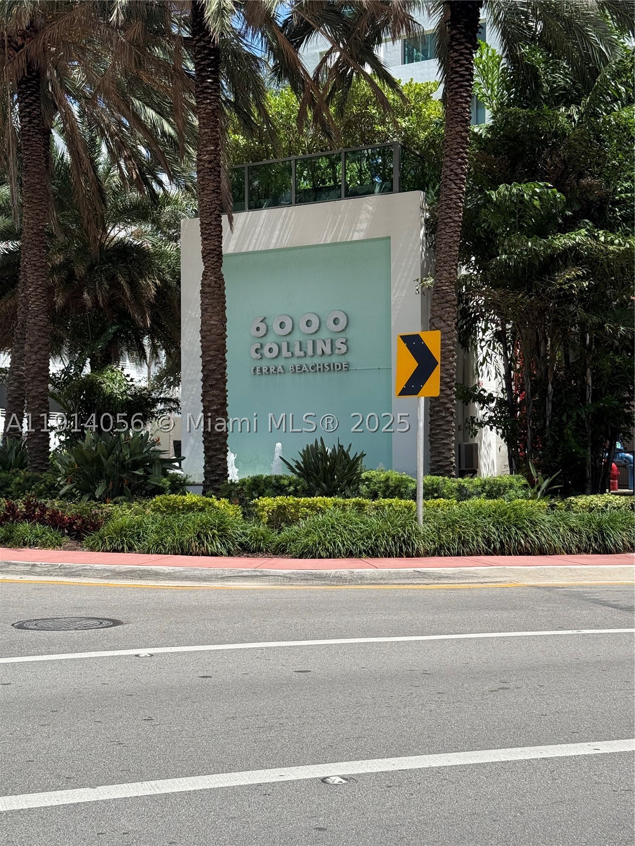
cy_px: 423
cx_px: 318
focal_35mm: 48
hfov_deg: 30.3
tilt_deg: +2.7
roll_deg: +0.6
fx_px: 1174
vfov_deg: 39.7
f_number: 1.78
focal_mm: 6.76
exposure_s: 1/3378
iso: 64
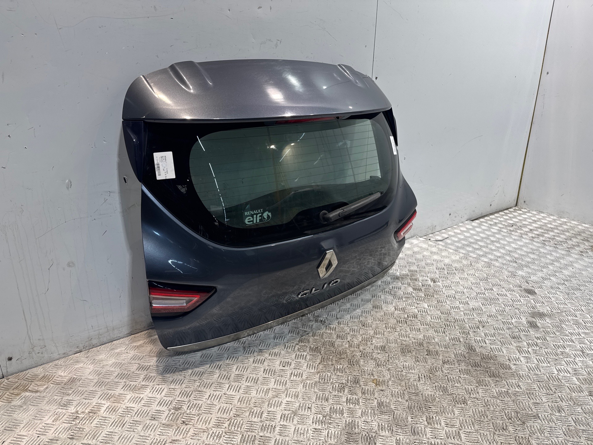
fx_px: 411
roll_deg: +0.0
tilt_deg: -17.1
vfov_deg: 56.8
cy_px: 222
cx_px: 296
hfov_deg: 71.6
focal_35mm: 24
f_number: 1.78
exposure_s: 1/100
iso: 64
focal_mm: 6.76
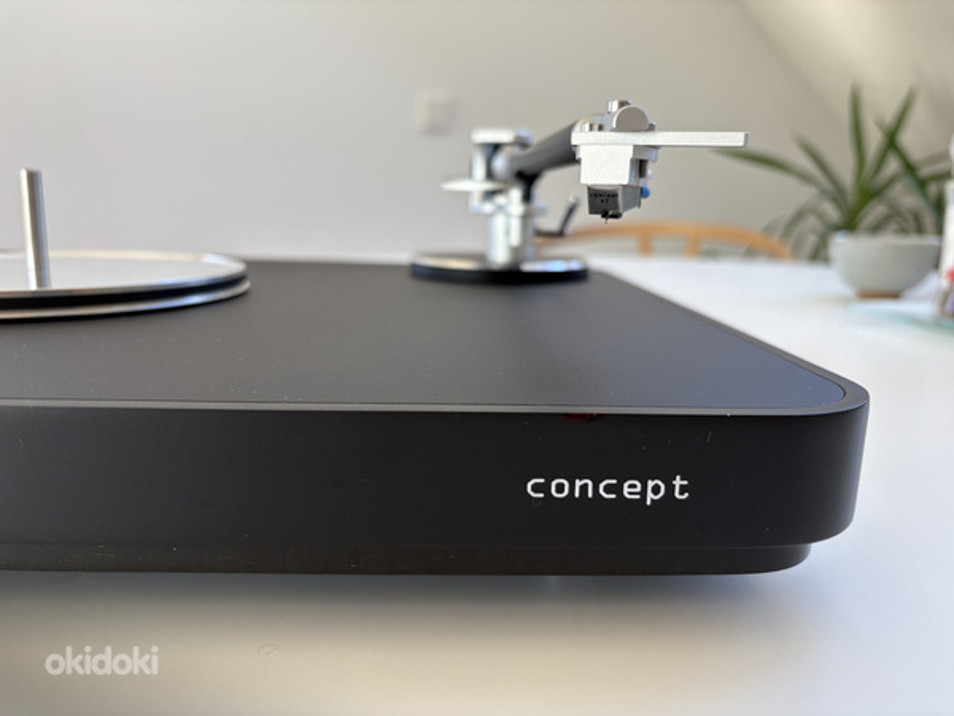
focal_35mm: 26
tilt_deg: -11.7
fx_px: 717
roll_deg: -0.4
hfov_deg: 67.3
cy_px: 358
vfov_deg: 53.1
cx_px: 477
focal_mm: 5.96
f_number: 1.6
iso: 64
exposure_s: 1/121
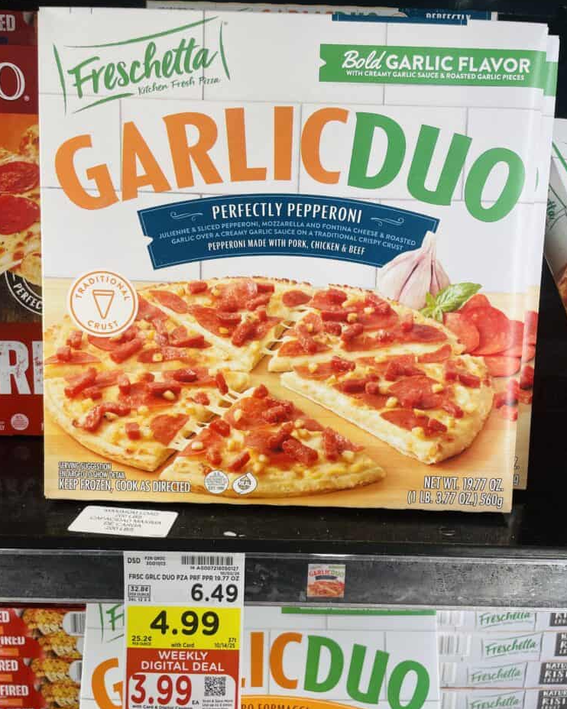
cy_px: 357
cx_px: 277
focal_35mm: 28
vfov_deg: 62.2
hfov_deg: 51.5
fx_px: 588
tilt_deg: -14.2
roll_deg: -1.8
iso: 64
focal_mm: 4.2
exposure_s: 1/120
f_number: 1.6
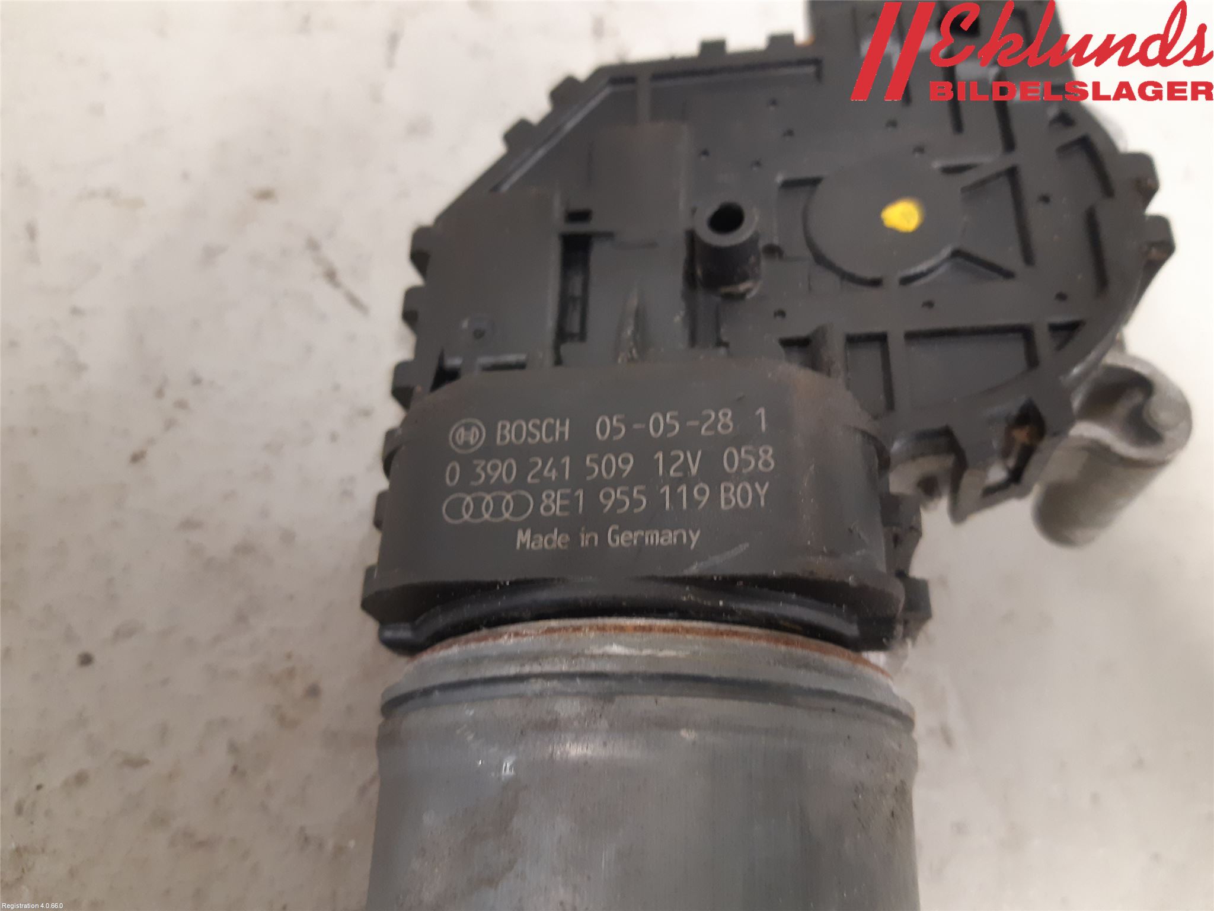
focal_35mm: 26
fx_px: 912
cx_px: 607
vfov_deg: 53.1
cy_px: 456
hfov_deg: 67.3
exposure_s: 1/25
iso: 250
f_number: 1.7
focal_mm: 3.93
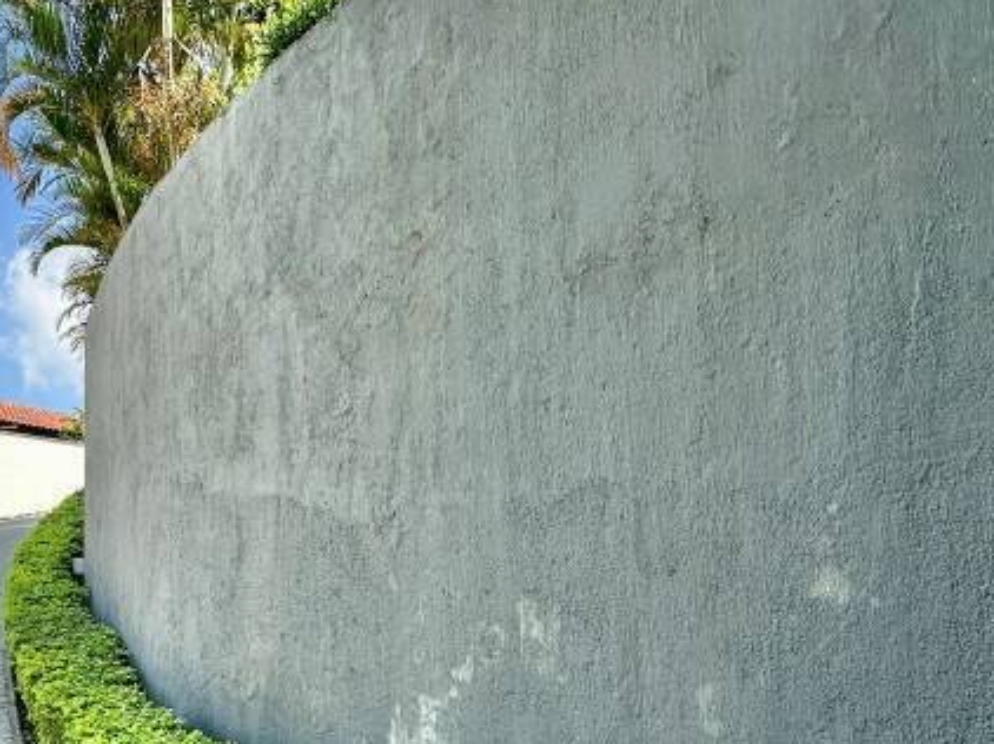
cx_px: 203
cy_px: 596
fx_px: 976
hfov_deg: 50.8
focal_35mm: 34
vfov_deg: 40.1
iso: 50
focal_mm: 2.22
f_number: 2.2
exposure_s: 1/1072
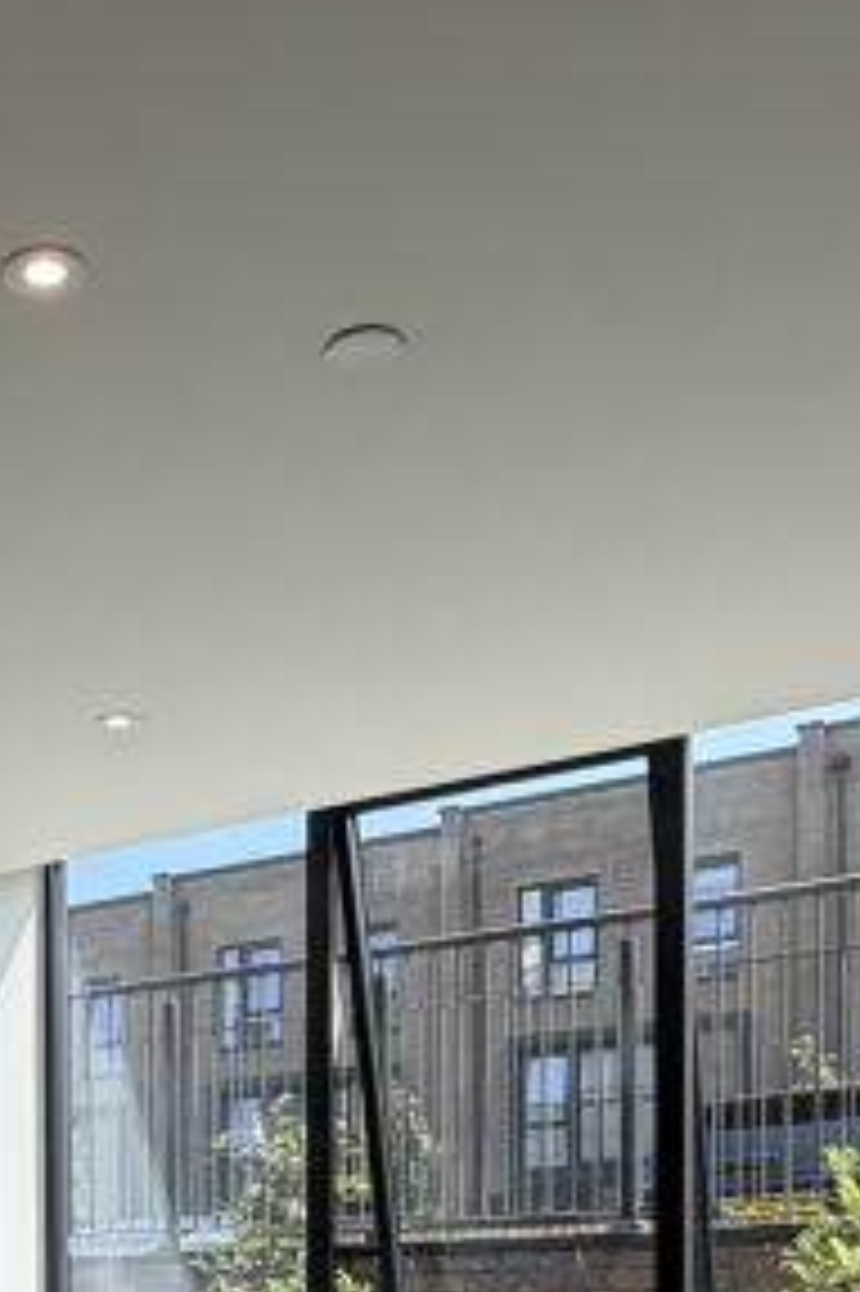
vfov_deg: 33.9
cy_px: 1369
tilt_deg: +0.1
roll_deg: +0.6
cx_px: -5
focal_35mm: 52
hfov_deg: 24.7
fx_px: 1865
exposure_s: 1/535
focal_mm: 2.22
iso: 40
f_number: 2.2
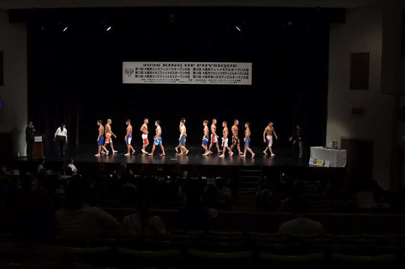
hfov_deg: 46.4
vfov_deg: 31.9
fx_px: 472
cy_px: 134
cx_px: 202
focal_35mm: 42
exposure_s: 1/400
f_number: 5.6
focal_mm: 28
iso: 3200
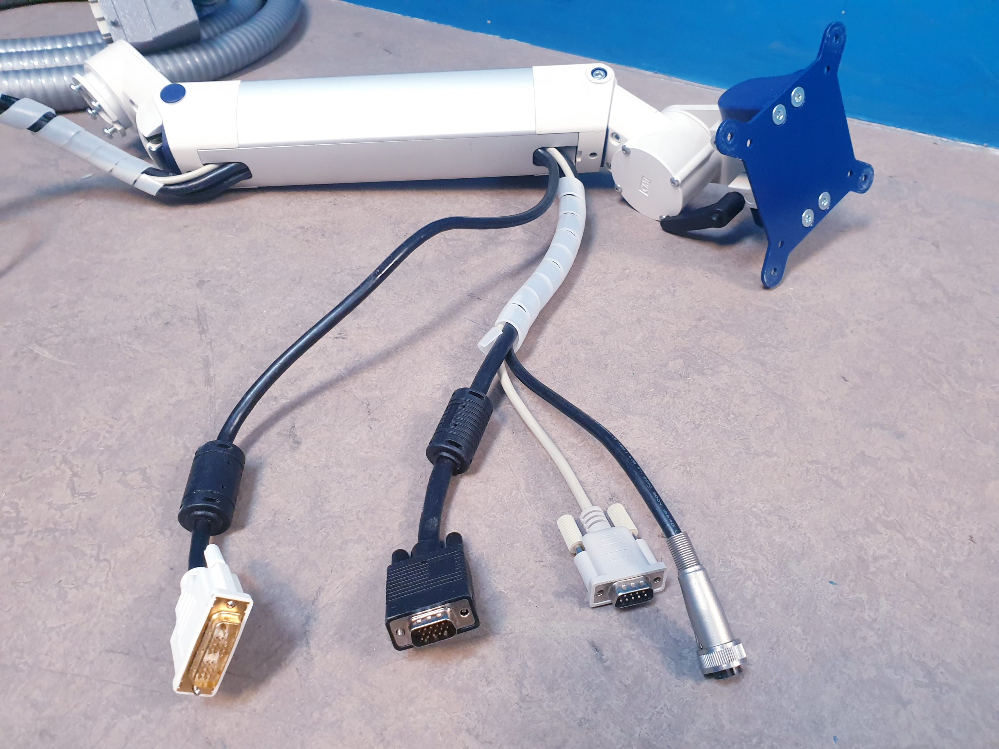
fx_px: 750
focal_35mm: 26
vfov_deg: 53.1
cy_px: 374
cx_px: 500
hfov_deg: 67.3
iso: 250
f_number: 2.4
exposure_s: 1/50
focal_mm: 4.3
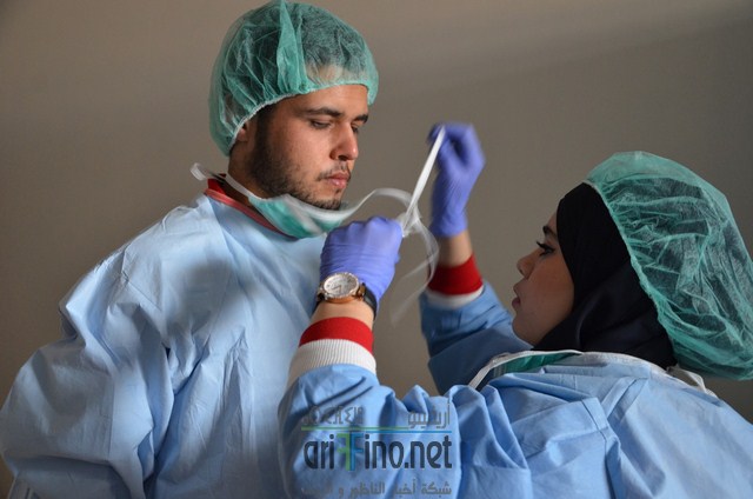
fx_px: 939
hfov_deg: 43.7
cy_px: 250
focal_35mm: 45
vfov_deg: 29.7
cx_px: 376
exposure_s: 1/30
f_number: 4.2
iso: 1400
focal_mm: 30
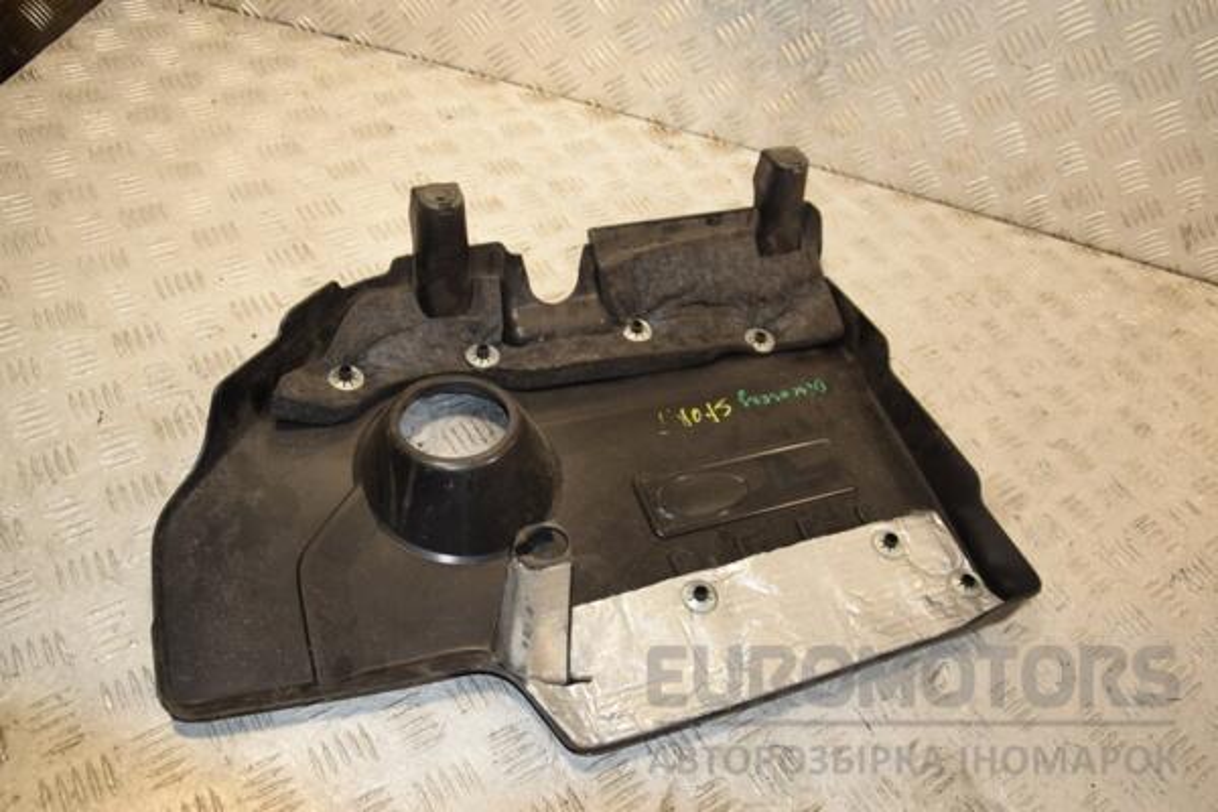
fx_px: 1066
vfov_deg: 41.7
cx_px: 609
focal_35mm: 32
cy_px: 406
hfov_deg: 59.5
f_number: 5.6
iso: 800
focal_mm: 21
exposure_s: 1/200
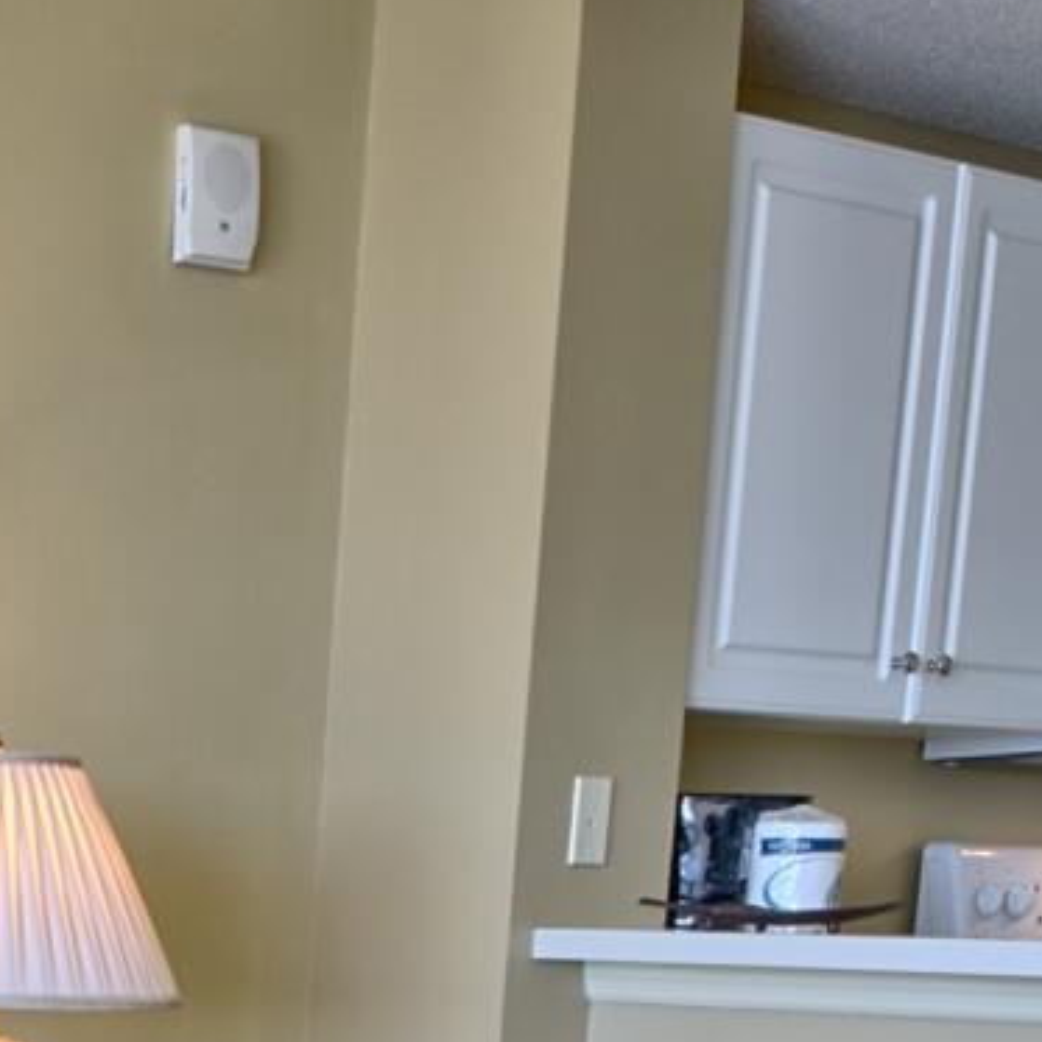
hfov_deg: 18.6
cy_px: 1500
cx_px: -534
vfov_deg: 18.9
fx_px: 2793
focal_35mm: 82
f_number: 19
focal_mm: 12
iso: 200
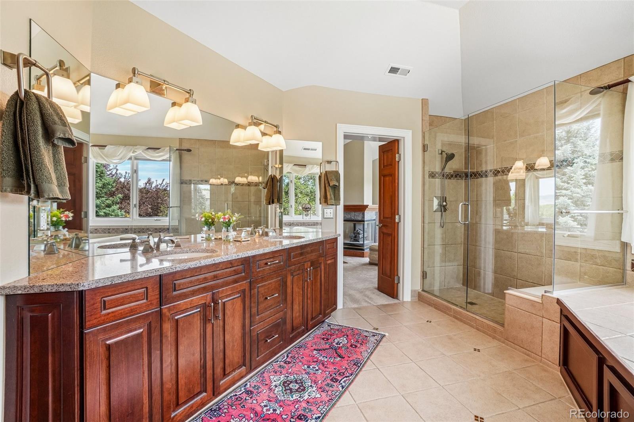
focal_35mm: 15
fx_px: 264
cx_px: 317
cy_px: 211
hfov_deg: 100.4
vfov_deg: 77.3
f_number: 8
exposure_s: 1/50
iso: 400
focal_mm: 10
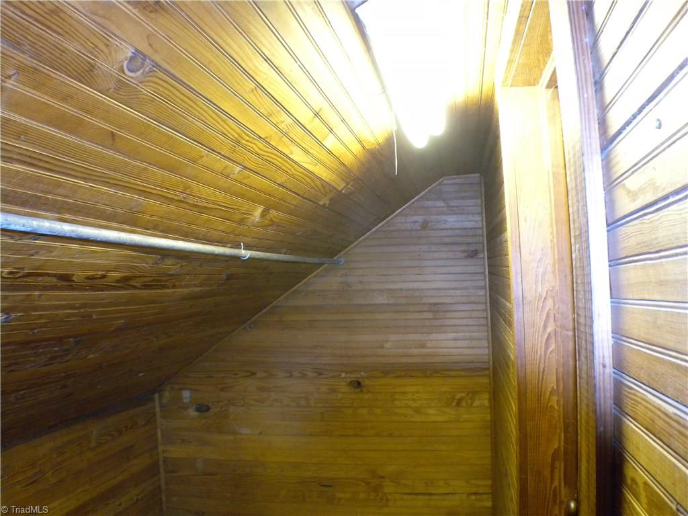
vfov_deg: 34.3
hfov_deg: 44.8
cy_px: 258
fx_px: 835
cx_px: 344
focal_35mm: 42
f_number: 3.3
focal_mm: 9
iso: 400
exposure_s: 1/16
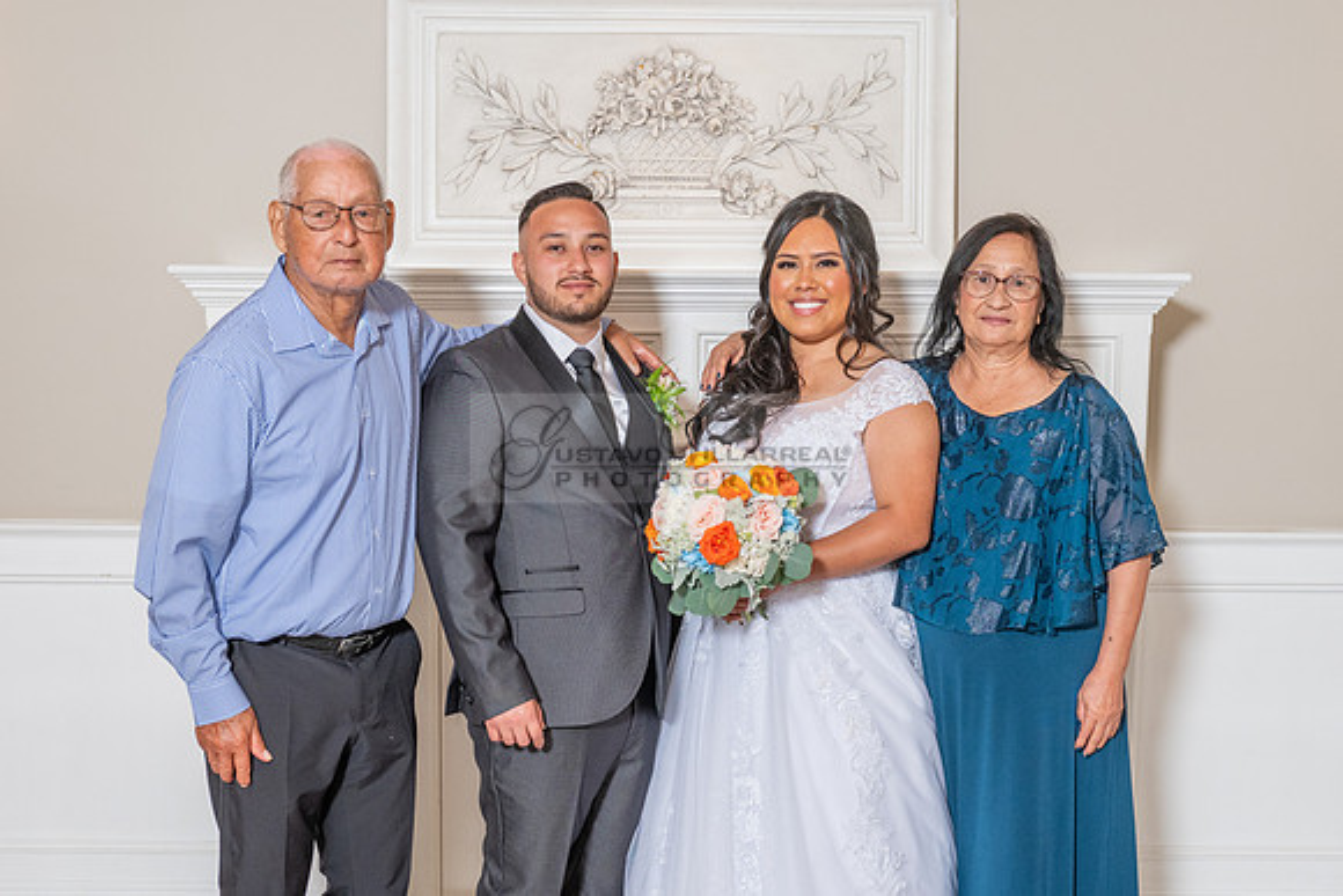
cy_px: 649
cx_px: 679
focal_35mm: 53
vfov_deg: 25.3
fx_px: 1978
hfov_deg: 37.5
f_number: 4.5
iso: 640
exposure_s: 1/160
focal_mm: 32
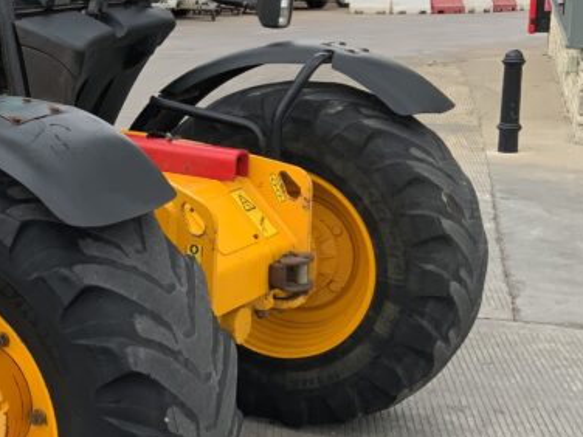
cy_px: 172
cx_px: -53
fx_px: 1331
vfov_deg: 18.6
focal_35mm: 79
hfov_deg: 23.3
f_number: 1.8
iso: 16
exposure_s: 1/586
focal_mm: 3
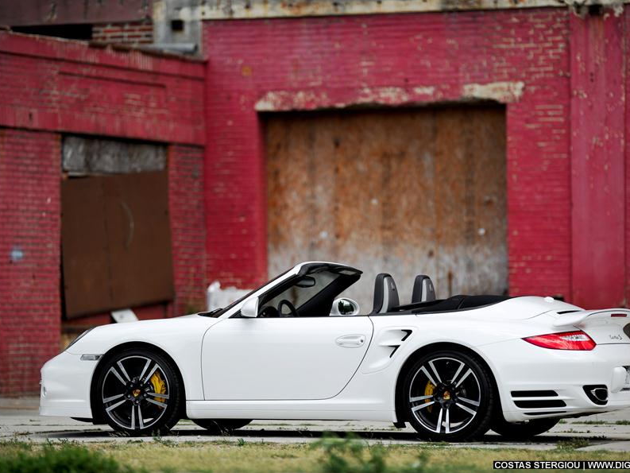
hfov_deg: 9.1
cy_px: 237
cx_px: 346
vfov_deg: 6.8
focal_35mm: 218
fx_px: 3968
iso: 100
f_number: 2
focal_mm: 200
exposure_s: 1/3200
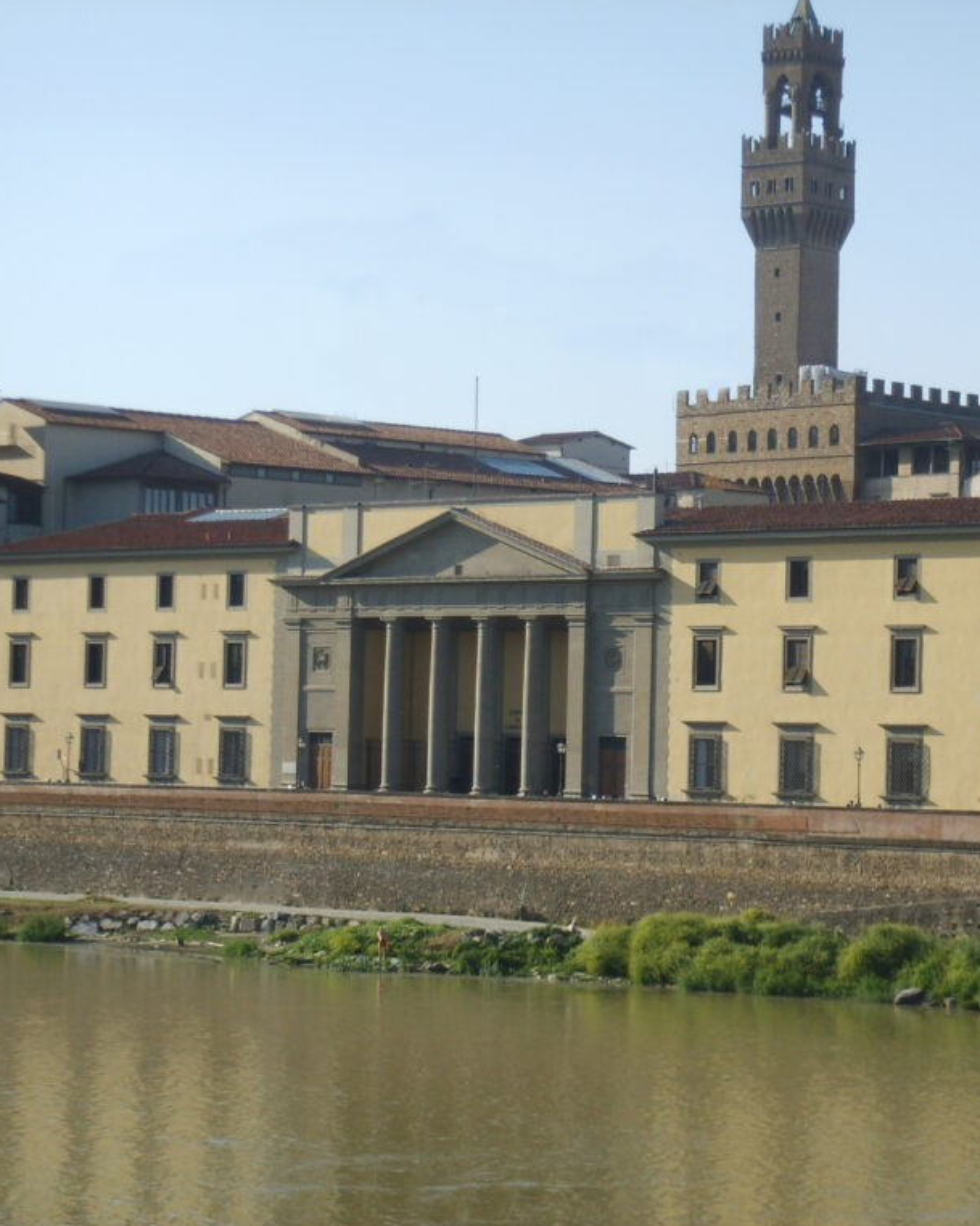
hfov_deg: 14.6
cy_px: 613
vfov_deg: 18.3
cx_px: 687
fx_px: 3809
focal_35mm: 105
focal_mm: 13.7
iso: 50
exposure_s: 1/500
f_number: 4.2
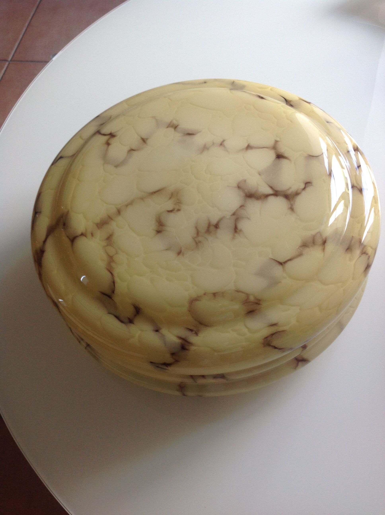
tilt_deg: -58.6
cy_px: 258
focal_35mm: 35
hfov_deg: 40.6
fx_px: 520
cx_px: 192
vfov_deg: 52.7
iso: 64
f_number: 2.4
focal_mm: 4.28
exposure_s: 1/24
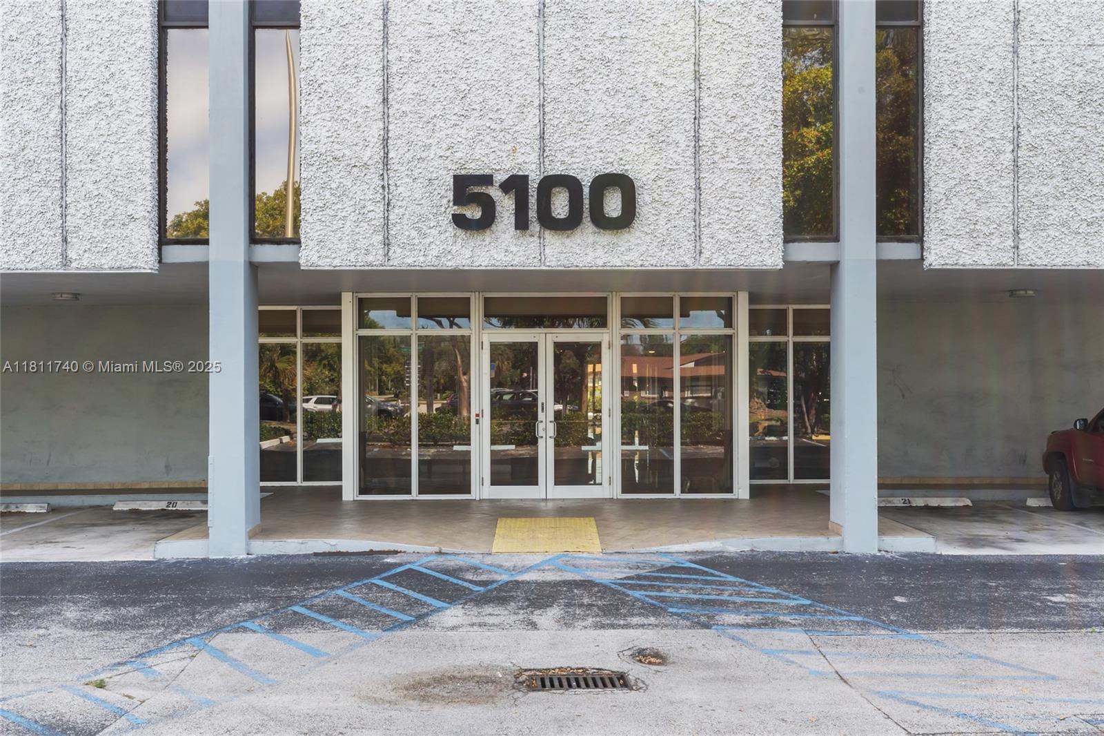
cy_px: 368
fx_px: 1073
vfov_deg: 37.8
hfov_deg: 54.4
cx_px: 552
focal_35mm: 35
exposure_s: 1/80
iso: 250
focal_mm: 35
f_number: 13
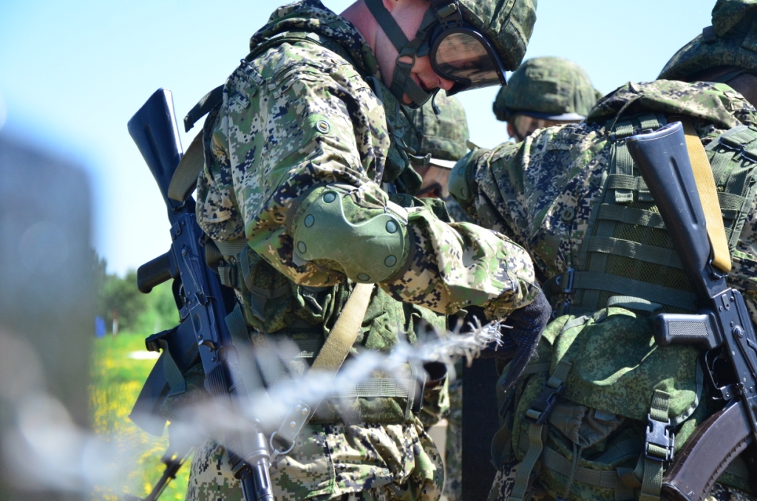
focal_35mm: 87
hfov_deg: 23.4
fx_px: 1825
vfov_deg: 15.6
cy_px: 250
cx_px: 378
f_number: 5
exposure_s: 1/2000
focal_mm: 58
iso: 1000
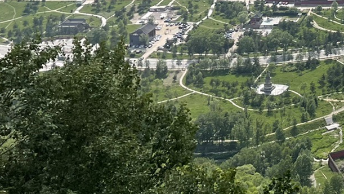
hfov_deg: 20.3
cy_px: -118
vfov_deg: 12.7
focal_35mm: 89
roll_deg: -2.0
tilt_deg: -7.5
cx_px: 526
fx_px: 812
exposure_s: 1/4132
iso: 32
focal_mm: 4.2
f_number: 1.6
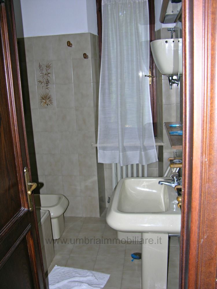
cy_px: 144
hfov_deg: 40.7
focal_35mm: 35
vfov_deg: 52.6
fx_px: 293
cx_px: 108
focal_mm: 8.9
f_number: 2.8
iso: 50
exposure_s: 1/60.1
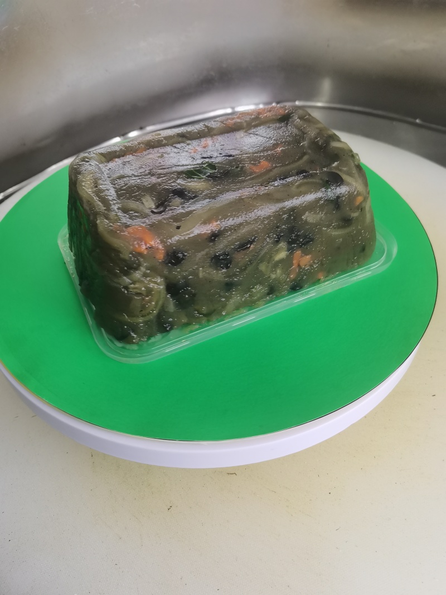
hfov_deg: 51.3
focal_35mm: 27
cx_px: 223
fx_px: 464
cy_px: 298
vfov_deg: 65.3
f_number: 1.9
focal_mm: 4.94
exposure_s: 1/36
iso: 160
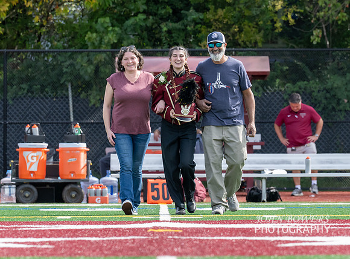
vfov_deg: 4.0
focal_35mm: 368
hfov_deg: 5.4
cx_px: 175
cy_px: 138
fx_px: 3703
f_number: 5.6
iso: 500
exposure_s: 1/1000
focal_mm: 200
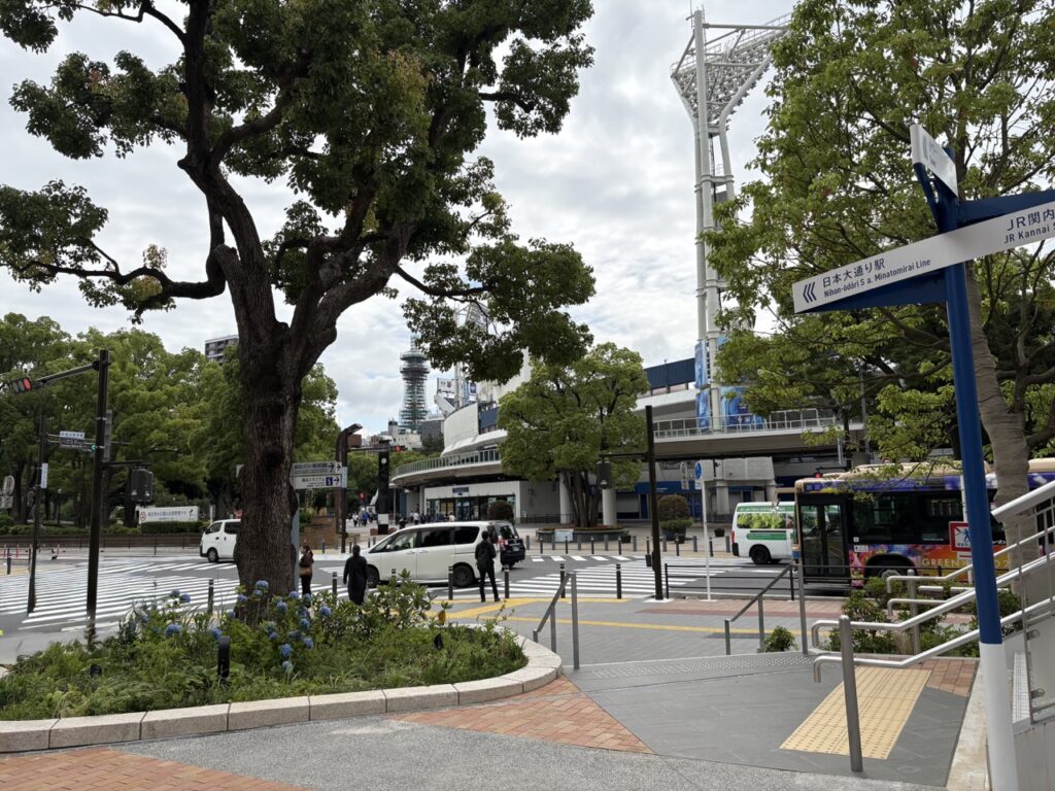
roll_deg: +2.4
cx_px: 528
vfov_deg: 53.1
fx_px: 792
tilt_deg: +8.4
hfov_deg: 67.3
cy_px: 396
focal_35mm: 26
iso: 50
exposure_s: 1/4065
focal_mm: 5.96
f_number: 1.6
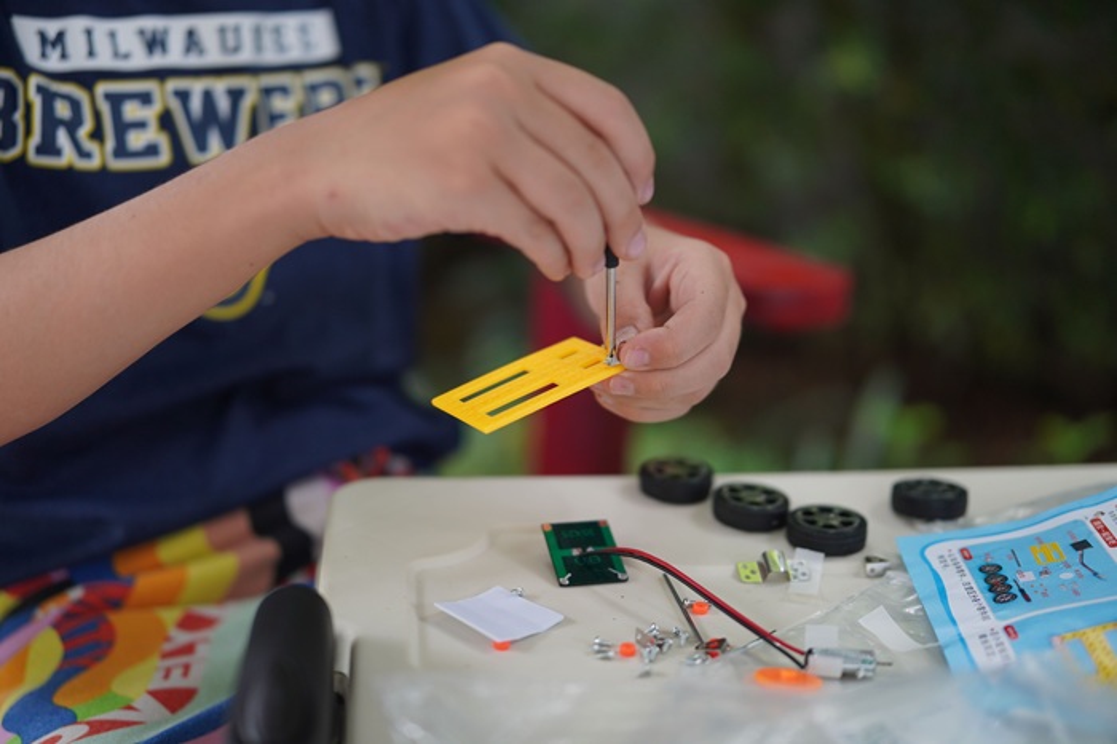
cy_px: 372
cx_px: 558
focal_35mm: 40
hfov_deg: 47.9
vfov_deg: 33.0
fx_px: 1256
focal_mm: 27
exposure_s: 1/320
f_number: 1.2
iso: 100
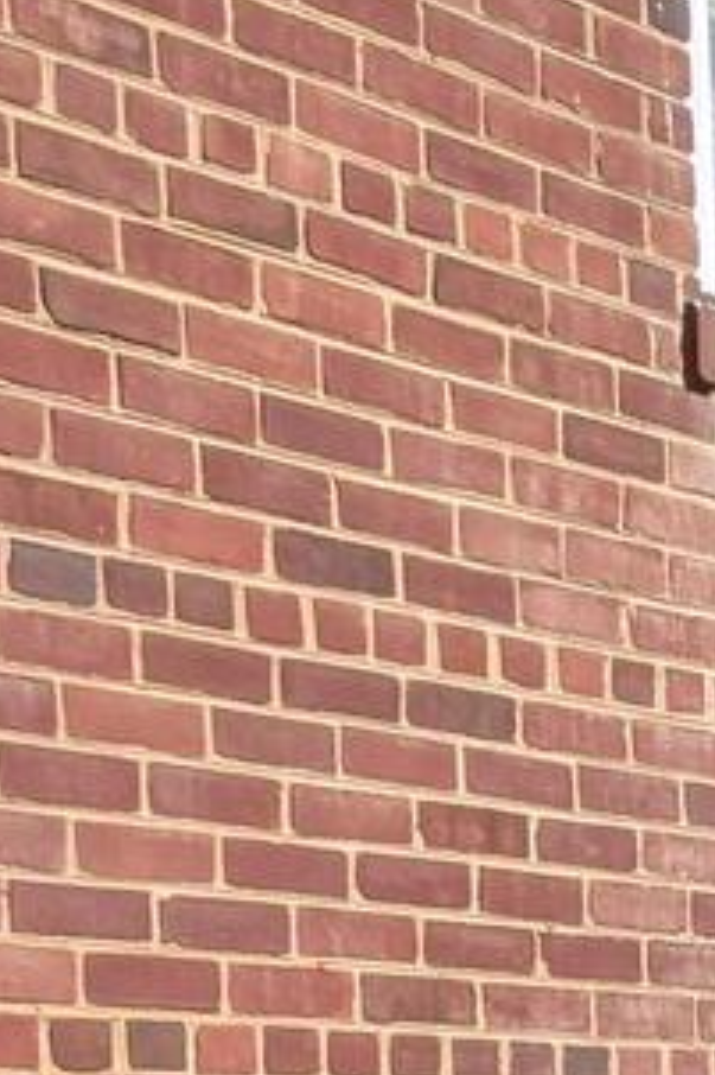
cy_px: 1762
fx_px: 3996
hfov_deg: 9.6
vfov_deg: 14.0
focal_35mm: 134
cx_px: 1405
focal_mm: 4.38
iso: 56
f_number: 1.73
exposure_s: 1/3906
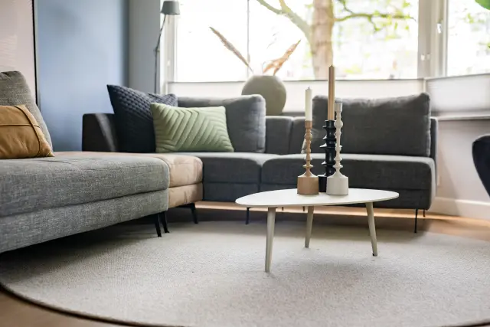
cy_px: 164
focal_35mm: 50
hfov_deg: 39.6
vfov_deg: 27.0
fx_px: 681
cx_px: 245
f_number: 2.5
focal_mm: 50
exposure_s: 1/160
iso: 400
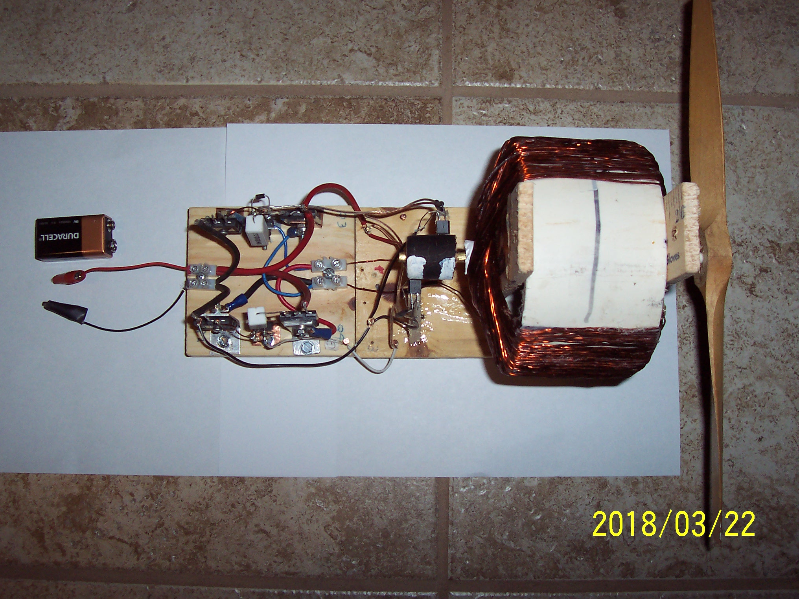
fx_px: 854
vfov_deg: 38.7
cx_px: 400
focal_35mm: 37
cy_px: 300
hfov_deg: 50.1
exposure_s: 1/60
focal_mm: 5.6
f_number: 2.8
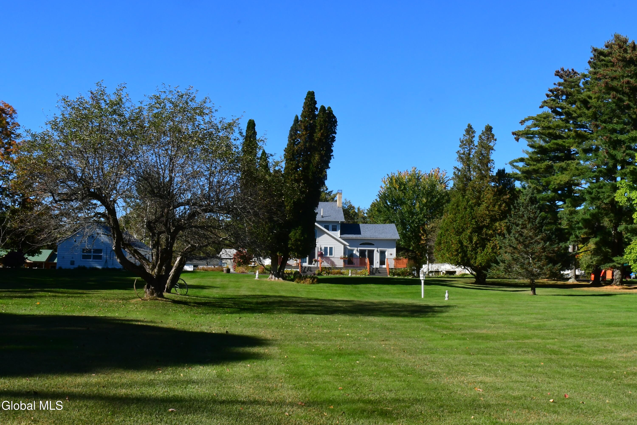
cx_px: 318
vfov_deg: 36.9
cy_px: 212
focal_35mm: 36
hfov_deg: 53.1
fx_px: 637
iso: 800
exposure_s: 1/200
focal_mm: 18
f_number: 22
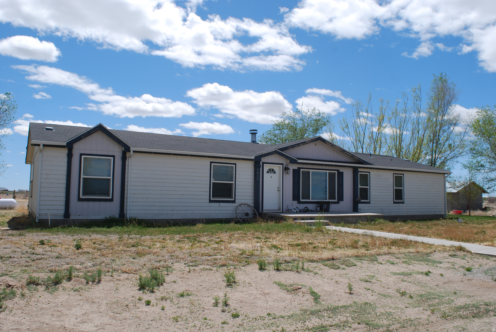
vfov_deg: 43.7
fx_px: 414
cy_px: 166
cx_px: 248
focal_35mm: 30
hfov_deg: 61.9
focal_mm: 20
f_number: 9
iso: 100
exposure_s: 1/250
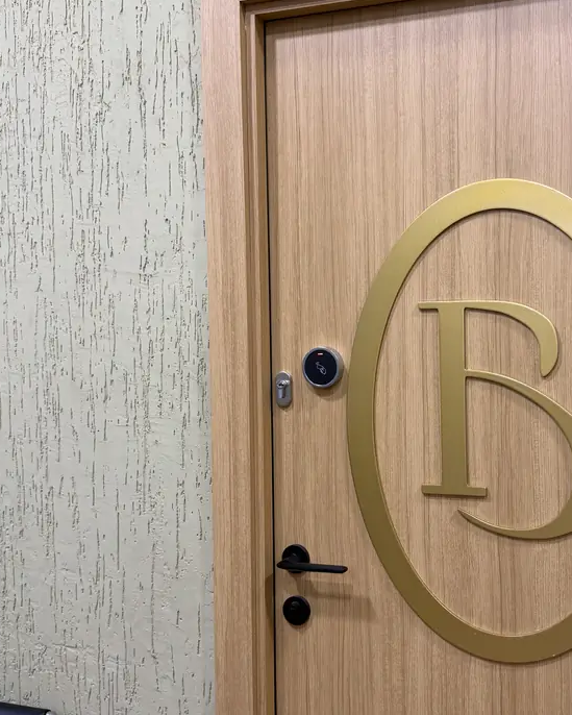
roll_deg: +2.8
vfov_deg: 44.8
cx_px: 370
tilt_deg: -2.5
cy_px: 373
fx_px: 867
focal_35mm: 41
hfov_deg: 36.2
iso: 200
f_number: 1.78
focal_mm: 6.76
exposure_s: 1/100
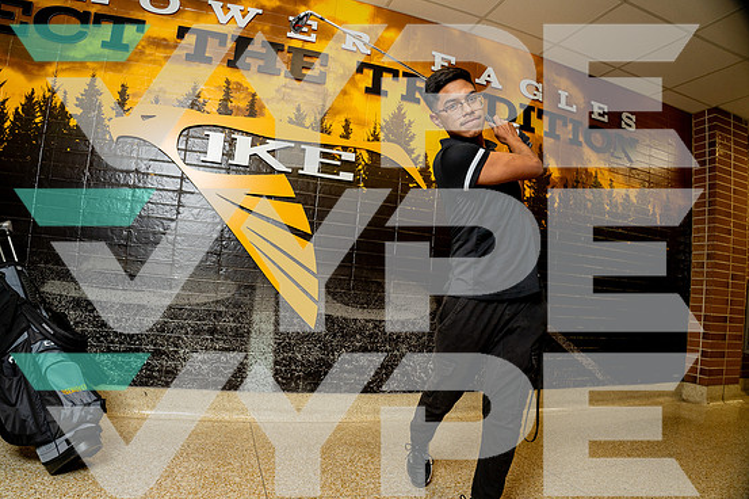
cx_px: 359
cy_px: 261
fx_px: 437
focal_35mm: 21
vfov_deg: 59.4
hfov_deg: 81.2
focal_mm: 20
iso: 640
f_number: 5.6
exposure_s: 1/200
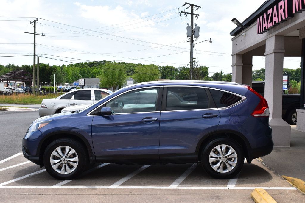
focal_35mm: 44
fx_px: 368
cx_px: 152
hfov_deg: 45.0
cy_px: 102
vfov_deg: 30.8
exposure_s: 1/400
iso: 400
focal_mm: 29
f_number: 11
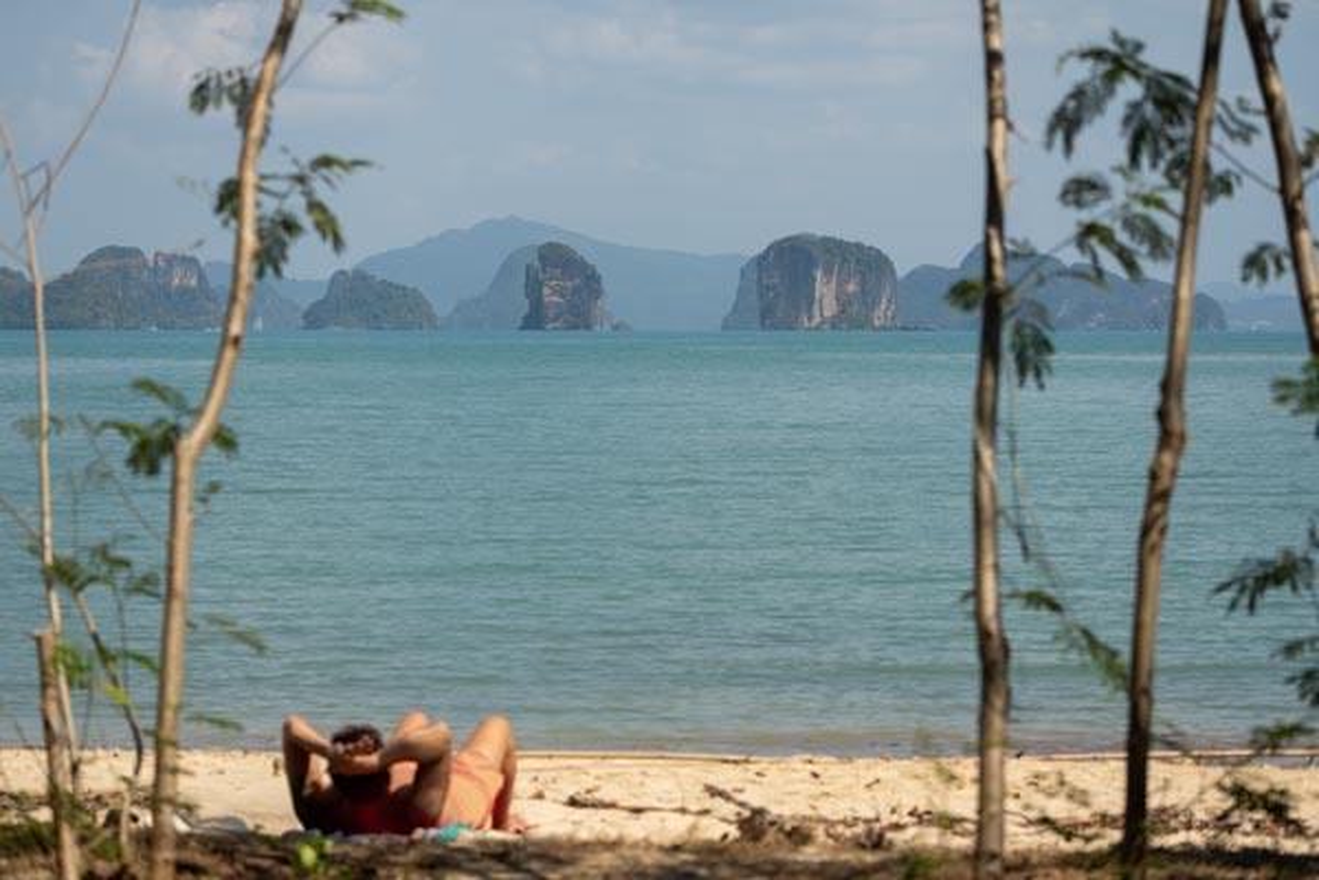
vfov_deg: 13.7
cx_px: 660
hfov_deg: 20.4
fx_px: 3664
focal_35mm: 100
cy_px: 440
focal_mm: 100
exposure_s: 1/4000
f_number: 5.6
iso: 400
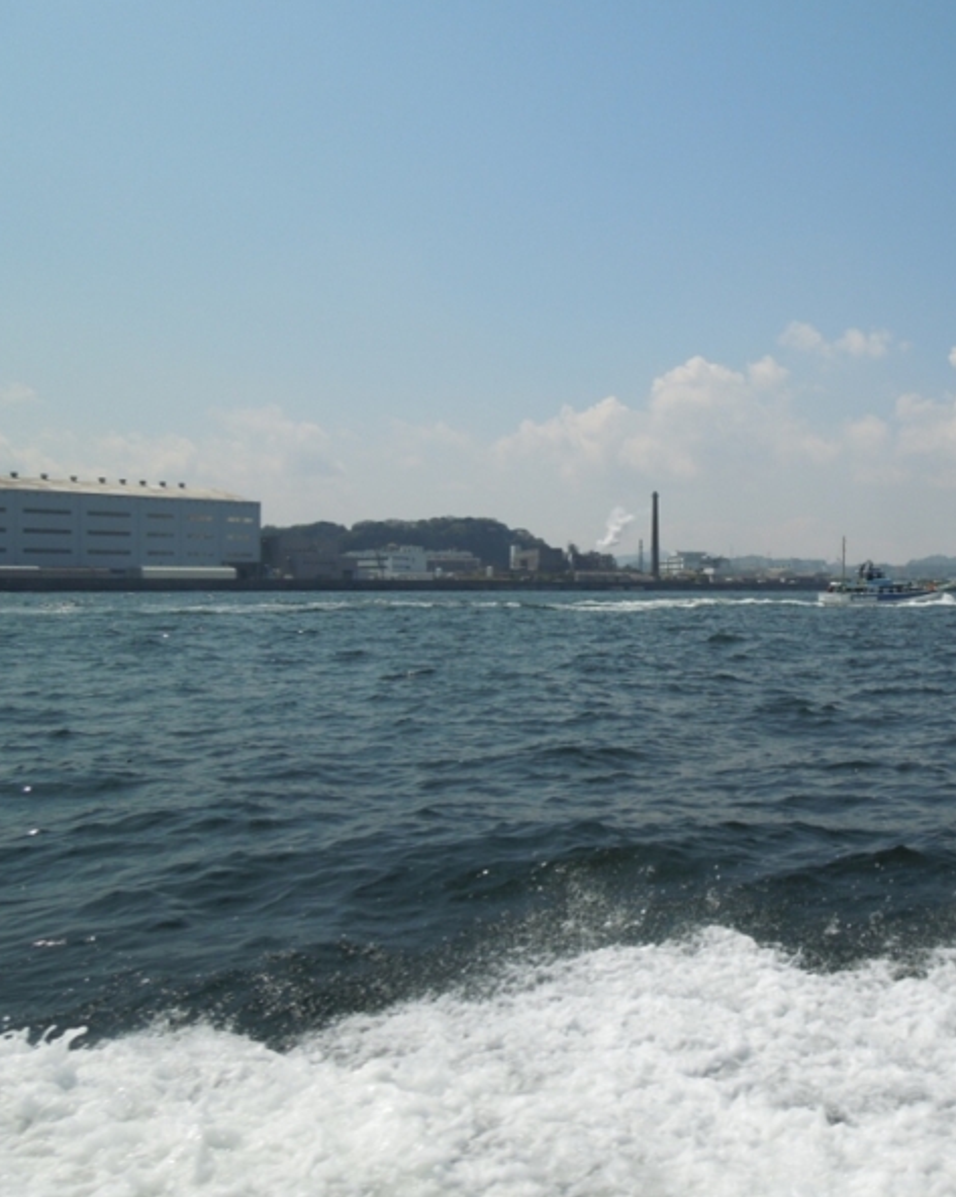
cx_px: 770
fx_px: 1168
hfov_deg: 42.4
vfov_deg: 54.2
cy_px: 594
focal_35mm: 33
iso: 100
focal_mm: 4.5
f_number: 6.6
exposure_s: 1/800
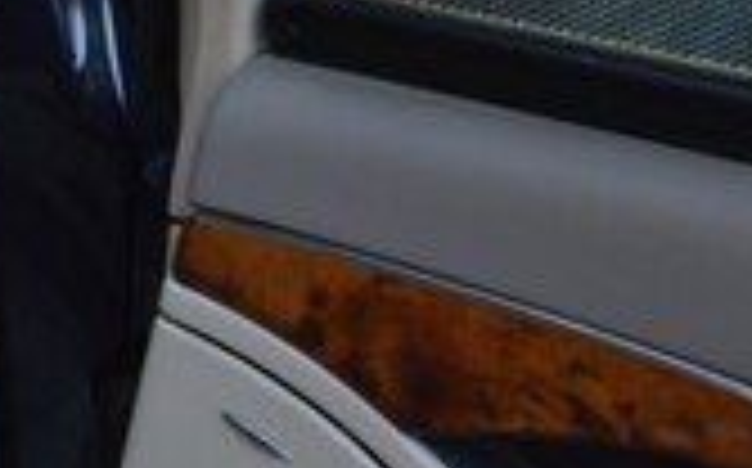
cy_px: -74
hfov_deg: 13.7
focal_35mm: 133
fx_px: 2723
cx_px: -671
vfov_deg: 9.7
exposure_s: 1/60
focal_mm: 22
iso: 100
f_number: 6.3
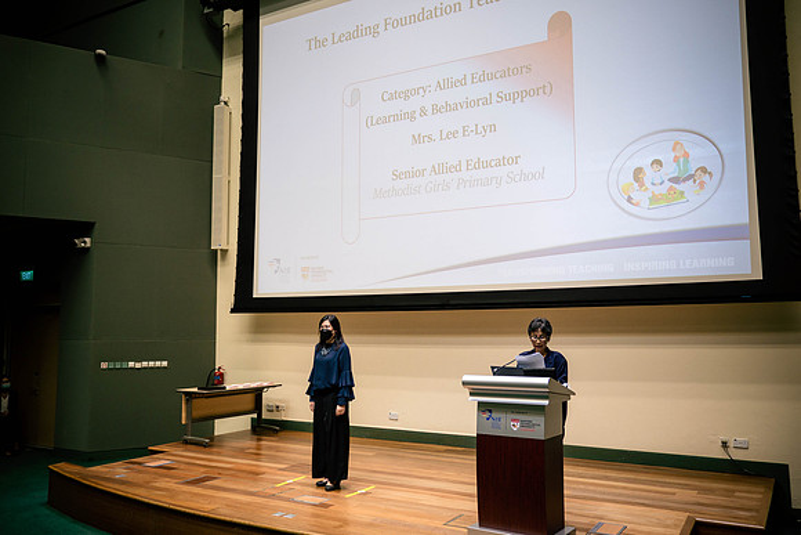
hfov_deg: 61.6
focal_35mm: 30
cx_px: 400
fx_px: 671
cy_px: 268
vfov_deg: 43.4
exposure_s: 1/200
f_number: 2
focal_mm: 14
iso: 500
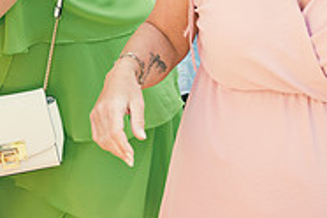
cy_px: -87
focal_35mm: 125
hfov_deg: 15.9
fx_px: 1135
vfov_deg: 10.7
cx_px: -35
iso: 160
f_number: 3.5
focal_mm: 40
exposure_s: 1/250
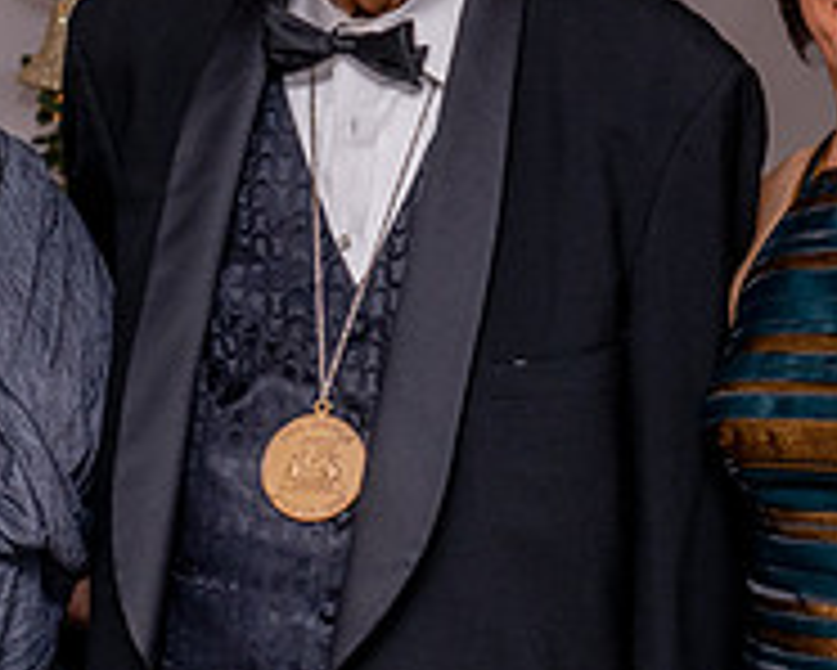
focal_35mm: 224
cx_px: 274
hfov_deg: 8.6
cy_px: 277
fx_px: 5552
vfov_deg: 6.9
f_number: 6.3
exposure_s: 1/80
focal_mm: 66
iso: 500
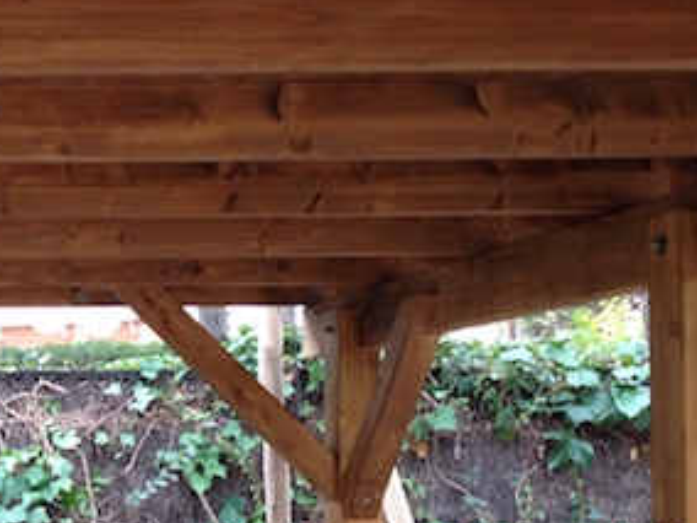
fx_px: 1873
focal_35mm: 93
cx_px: -214
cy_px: 430
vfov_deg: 15.8
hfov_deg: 19.4
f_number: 2.4
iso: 64
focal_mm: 4.12
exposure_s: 1/40
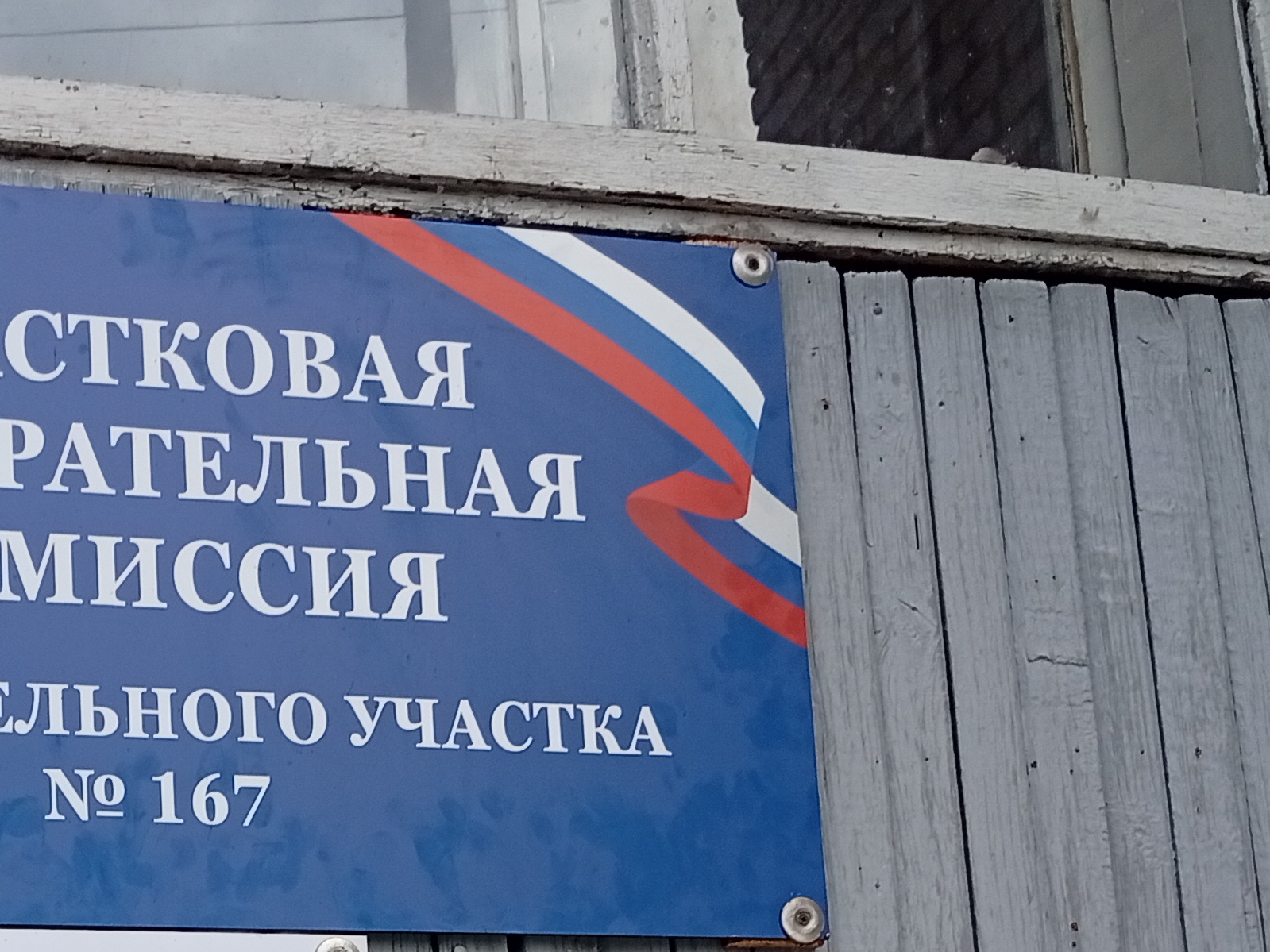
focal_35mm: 69
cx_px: 172
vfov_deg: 19.9
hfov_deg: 27.3
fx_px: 2531
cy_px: 1159
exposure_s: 1/50
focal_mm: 3.98
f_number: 1.8
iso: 131
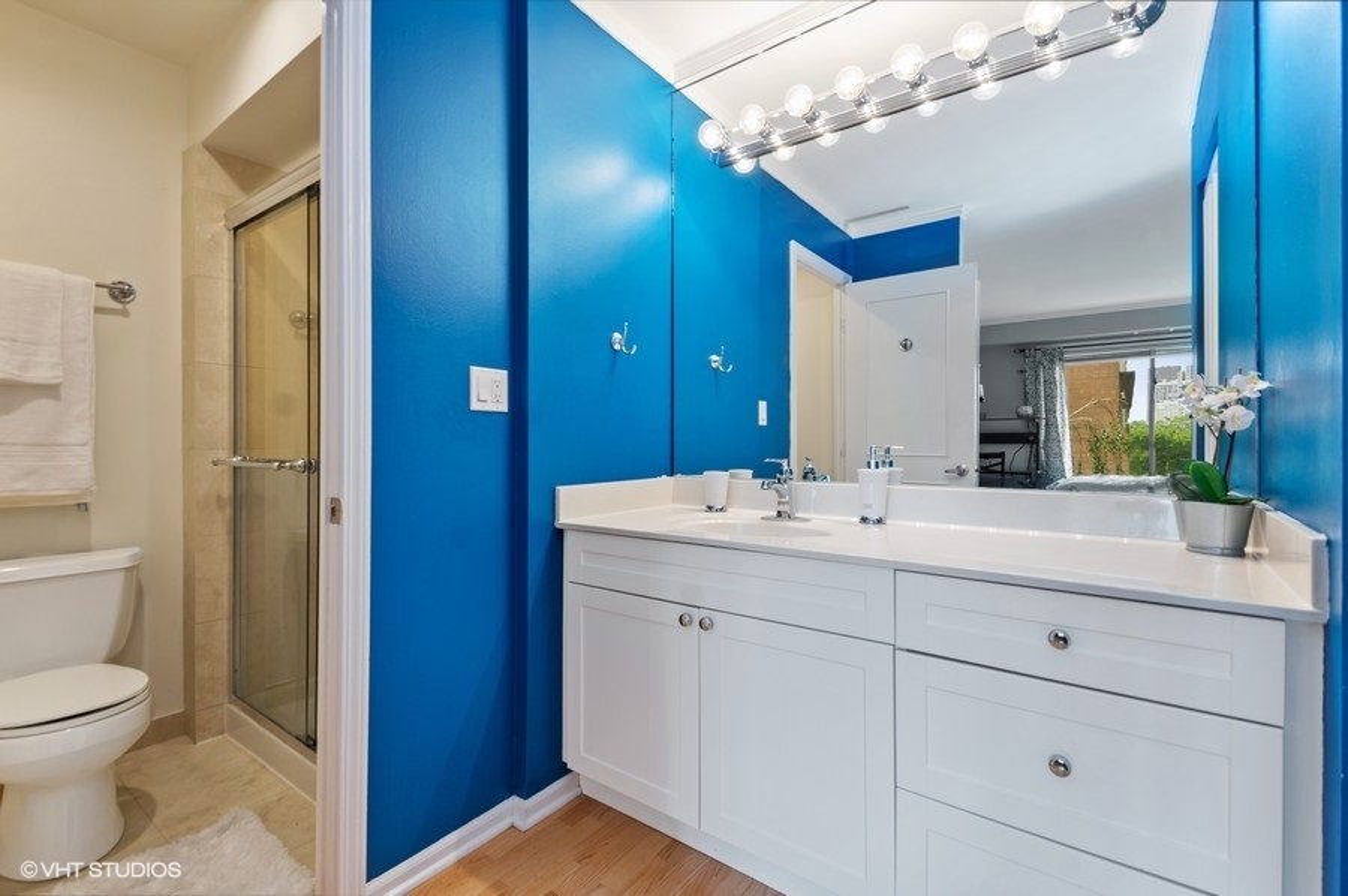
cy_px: 448
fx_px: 561
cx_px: 674
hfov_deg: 100.5
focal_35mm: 15
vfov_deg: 77.2
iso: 200
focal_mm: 10
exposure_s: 1.3
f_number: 10
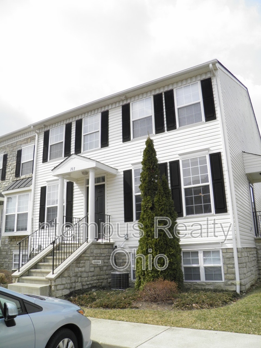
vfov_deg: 63.4
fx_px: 281
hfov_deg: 49.7
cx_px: 130
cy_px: 174
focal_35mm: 28
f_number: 5.7
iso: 50
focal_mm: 4.9
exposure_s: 1/200
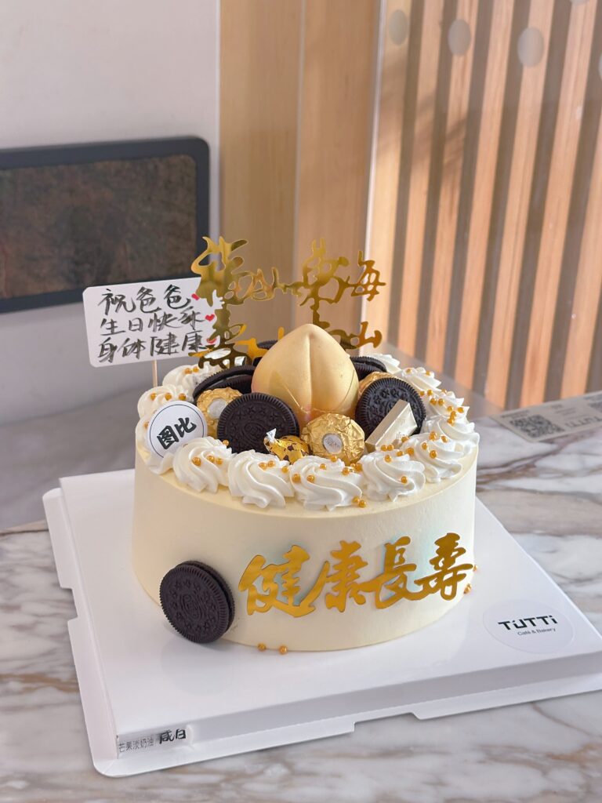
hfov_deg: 30.3
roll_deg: -2.8
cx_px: 301
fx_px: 1113
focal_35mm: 48
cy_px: 402
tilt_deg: -23.0
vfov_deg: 39.7
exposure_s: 1/50
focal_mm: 6.86
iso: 100
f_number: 1.78
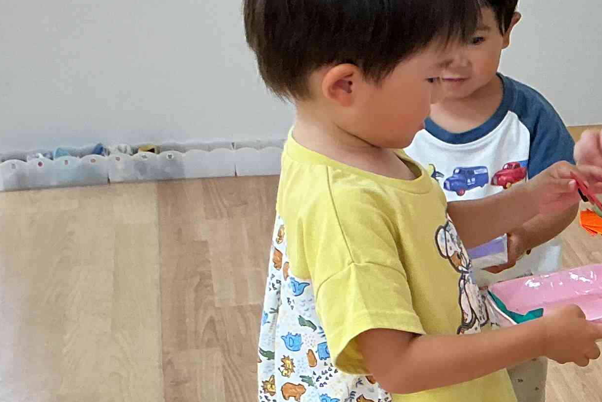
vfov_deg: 13.7
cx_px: 774
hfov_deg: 19.1
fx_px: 1656
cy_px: 353
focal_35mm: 99
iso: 50
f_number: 1.8
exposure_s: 1/120
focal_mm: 3
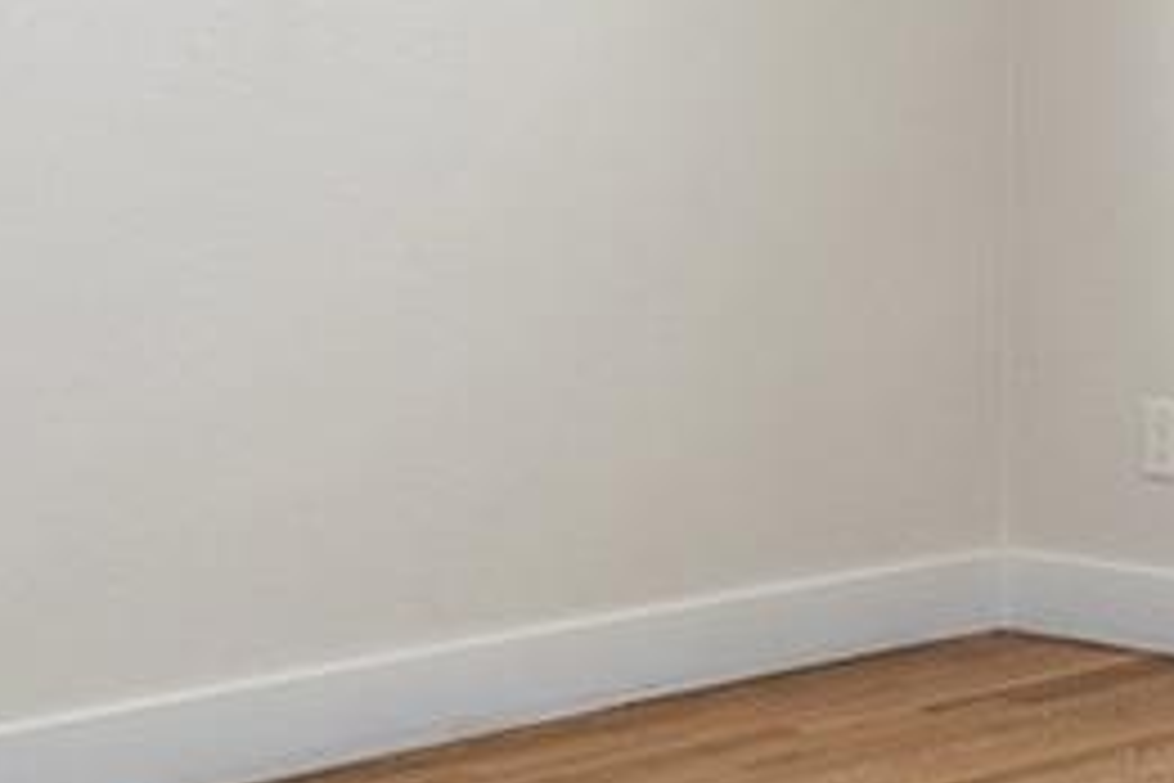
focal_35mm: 98
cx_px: 1619
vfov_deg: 13.8
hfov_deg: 18.9
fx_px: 3196
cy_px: 54
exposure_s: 1/100
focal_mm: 16
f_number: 8
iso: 200
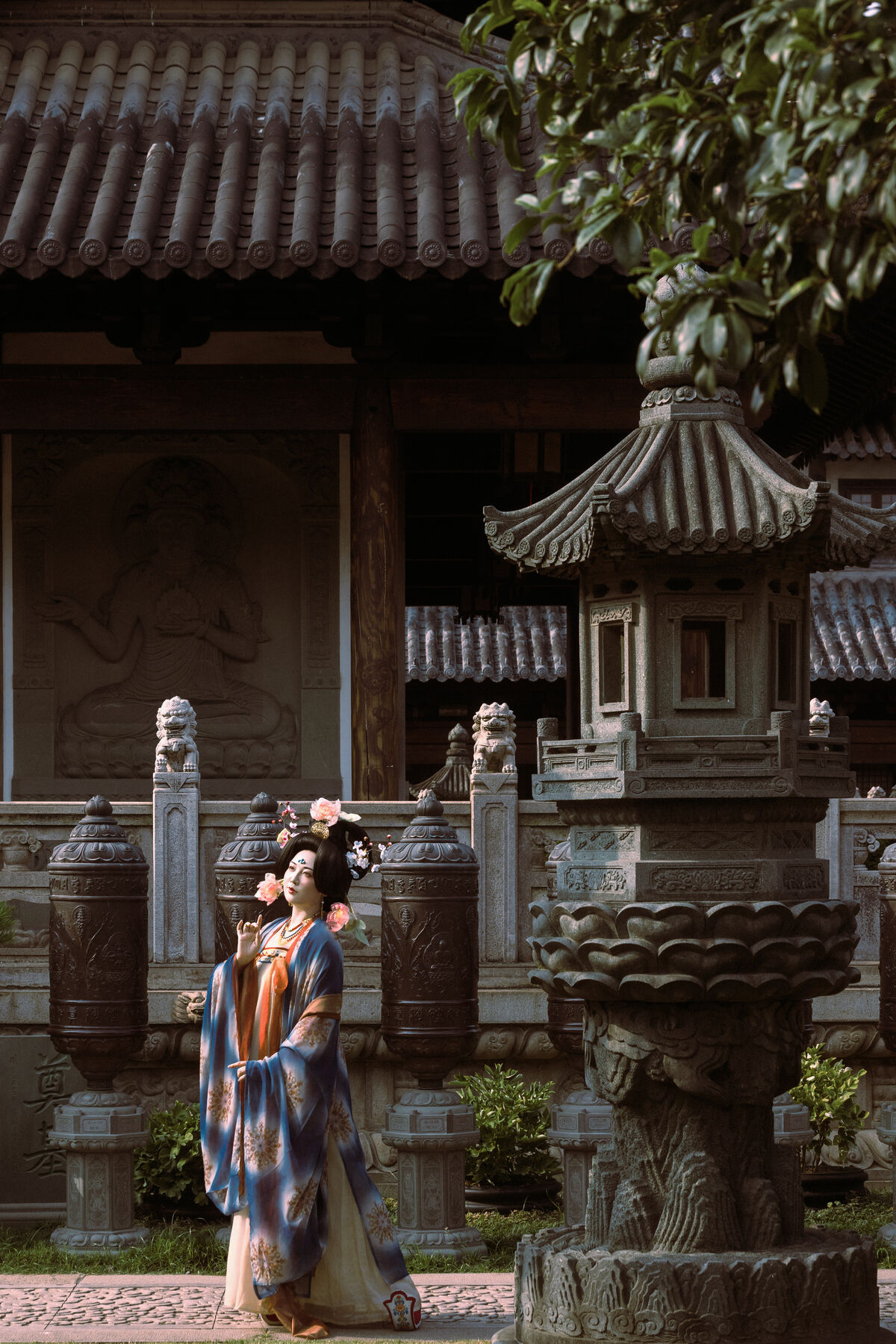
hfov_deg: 17.5
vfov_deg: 26.0
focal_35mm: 78
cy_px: 672
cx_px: 448
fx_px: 2912
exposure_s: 1/500
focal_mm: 78
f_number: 11
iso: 500
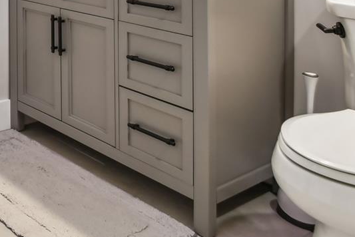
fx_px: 444
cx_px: -129
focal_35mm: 45
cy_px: -102
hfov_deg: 31.3
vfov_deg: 24.4
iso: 100
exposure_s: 1/20
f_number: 7.1
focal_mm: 10
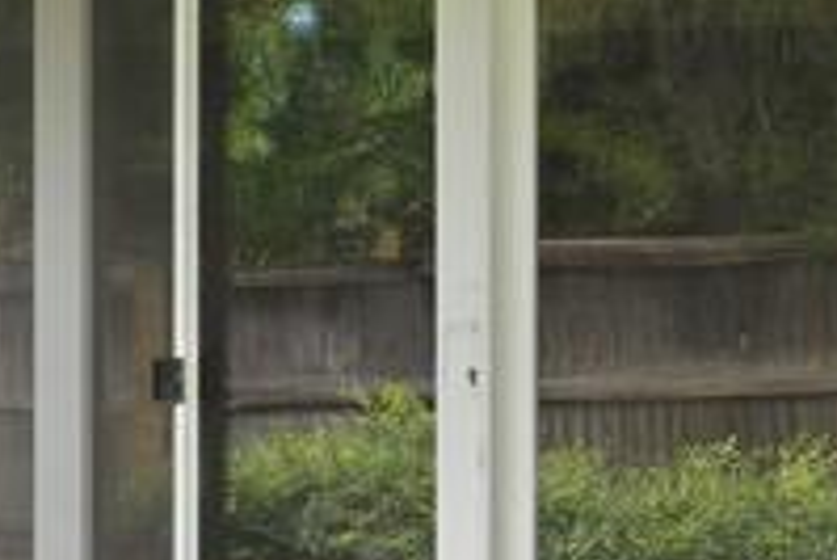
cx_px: 269
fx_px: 3234
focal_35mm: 139
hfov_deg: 14.7
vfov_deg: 9.9
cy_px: 356
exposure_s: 1/50
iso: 200
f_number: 7.1
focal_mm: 18
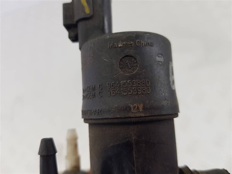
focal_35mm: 26
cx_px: 116
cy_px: 87
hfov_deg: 67.3
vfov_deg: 53.1
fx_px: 174
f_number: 1.7
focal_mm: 4.2
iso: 50
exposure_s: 1/100
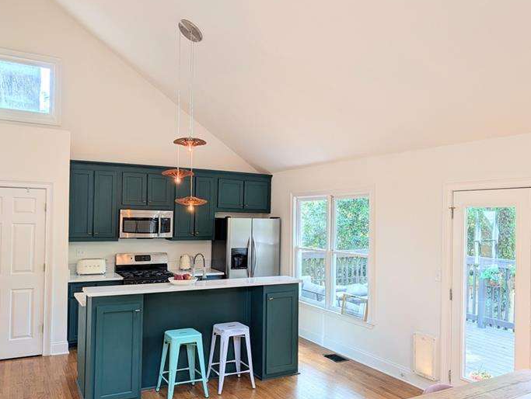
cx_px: 260
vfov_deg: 49.8
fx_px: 430
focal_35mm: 28
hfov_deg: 63.4
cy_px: 211
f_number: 1.68
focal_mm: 6.9
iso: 20
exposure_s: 1/144
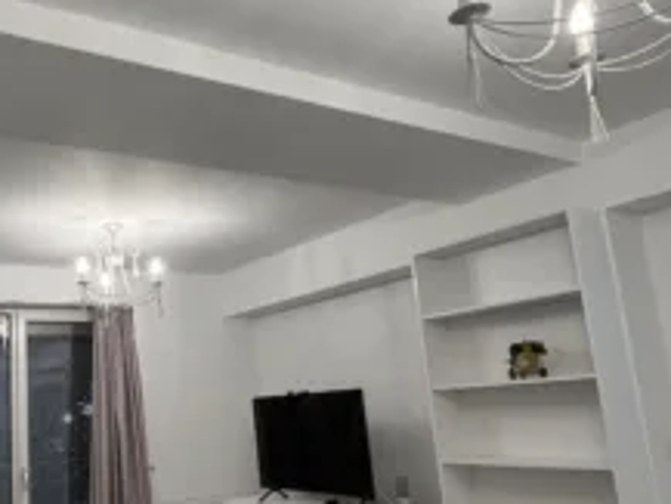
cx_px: 186
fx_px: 465
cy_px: 288
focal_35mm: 24
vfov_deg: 56.6
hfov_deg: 67.9
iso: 200
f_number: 1.8
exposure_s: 1/100
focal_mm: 1.57
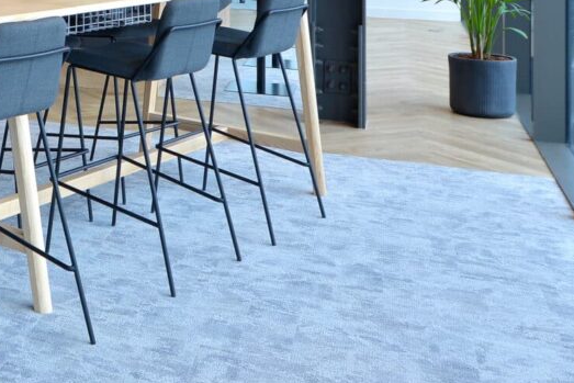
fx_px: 989
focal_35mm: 62
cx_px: -134
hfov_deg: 27.9
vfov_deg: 20.2
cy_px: -104
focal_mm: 18
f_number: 5.6
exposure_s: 1/15
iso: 100
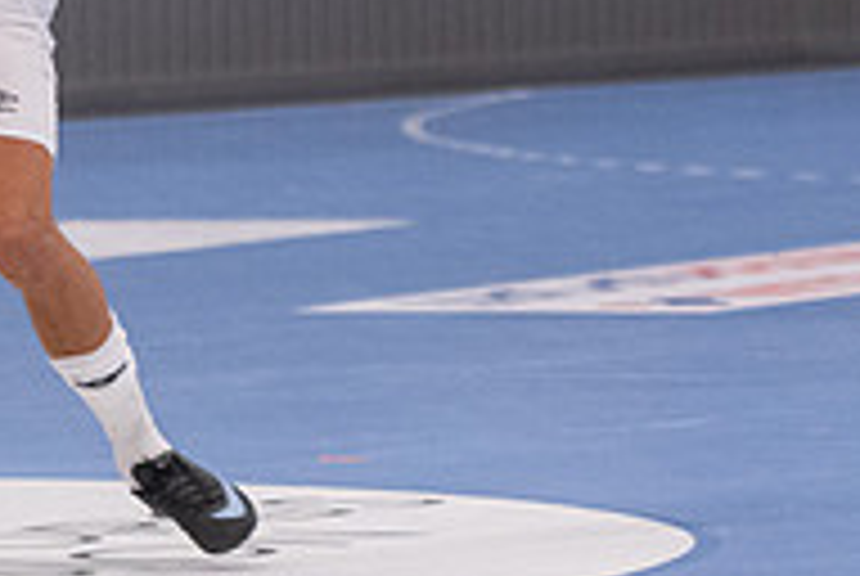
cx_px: -257
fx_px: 12178
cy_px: -101
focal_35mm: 509
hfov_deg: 4.0
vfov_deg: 2.7
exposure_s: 1/640
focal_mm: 112
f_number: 3.2
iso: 2800
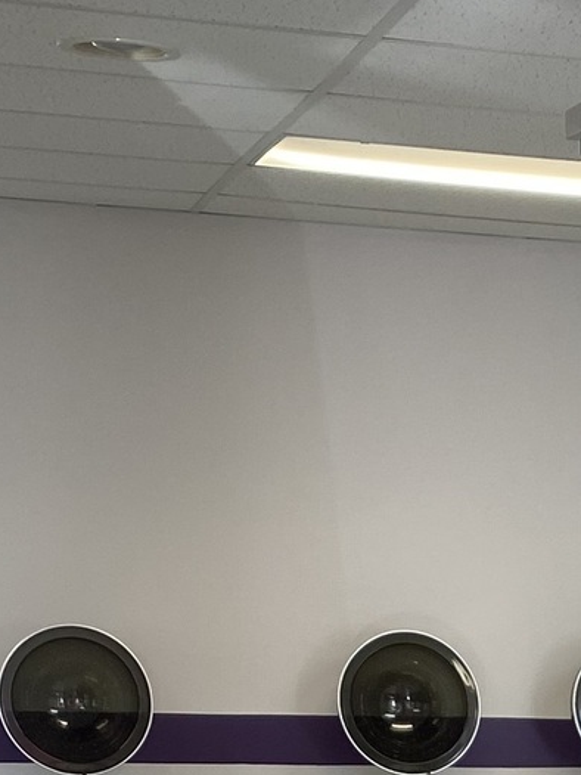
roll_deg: -1.3
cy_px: 1360
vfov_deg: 15.1
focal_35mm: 114
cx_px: 900
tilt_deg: -16.9
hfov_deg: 12.3
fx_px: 2550
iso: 40
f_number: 1.8
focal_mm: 4.25
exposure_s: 1/62
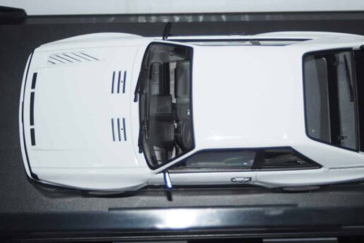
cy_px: 103
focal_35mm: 87
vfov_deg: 15.7
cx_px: 201
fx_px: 880
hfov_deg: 23.4
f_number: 4.5
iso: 200
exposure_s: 1/160
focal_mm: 50
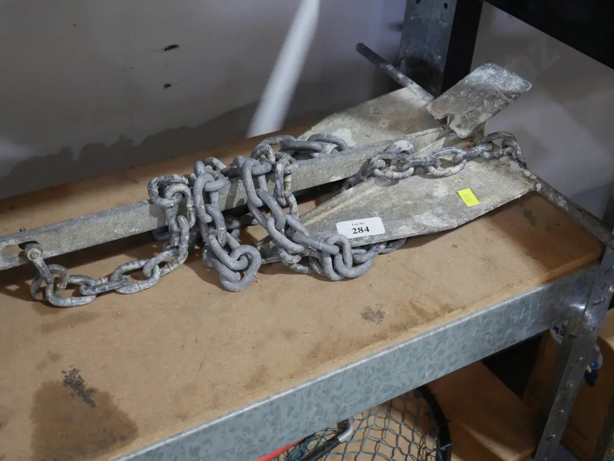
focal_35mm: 48
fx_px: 852
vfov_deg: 30.3
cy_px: 230
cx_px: 307
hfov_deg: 39.6
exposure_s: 1/60
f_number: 5.2
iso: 1250
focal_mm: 24
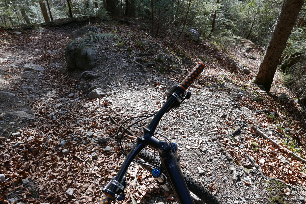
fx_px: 221
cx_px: 151
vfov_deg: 49.6
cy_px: 104
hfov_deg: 69.4
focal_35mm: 26
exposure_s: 1/125
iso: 200
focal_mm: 11.4
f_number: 4.5
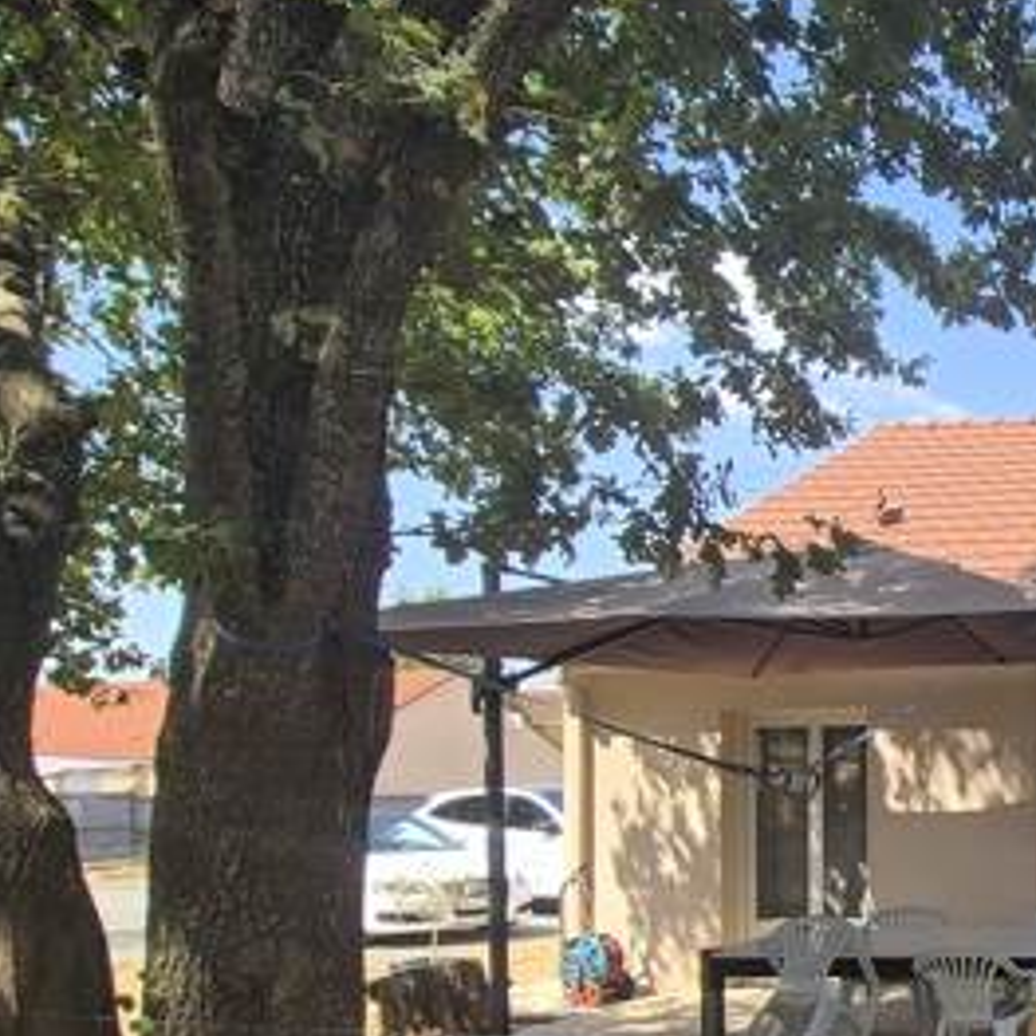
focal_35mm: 35
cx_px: 1414
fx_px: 1185
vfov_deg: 45.9
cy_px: 752
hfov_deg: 32.3
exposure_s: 1/676
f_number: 2.2
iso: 50
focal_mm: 2.2
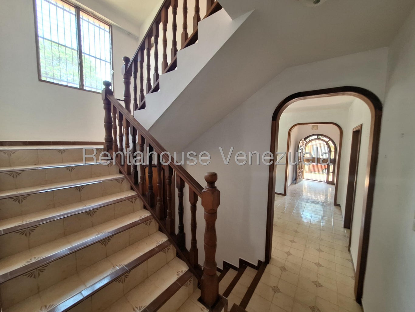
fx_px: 156
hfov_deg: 106.2
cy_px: 156
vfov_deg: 89.9
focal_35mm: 13
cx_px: 208
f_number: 2.2
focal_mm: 1.74
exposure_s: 1/40
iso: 64
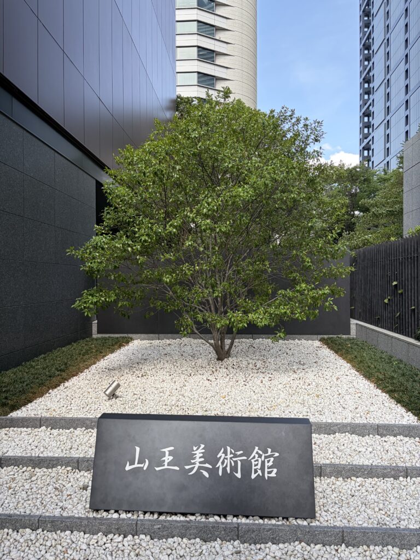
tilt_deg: -0.2
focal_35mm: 26
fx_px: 421
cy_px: 280
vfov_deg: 67.3
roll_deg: +0.4
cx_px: 210
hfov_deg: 53.1
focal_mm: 5.96
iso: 64
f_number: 1.6
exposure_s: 1/485
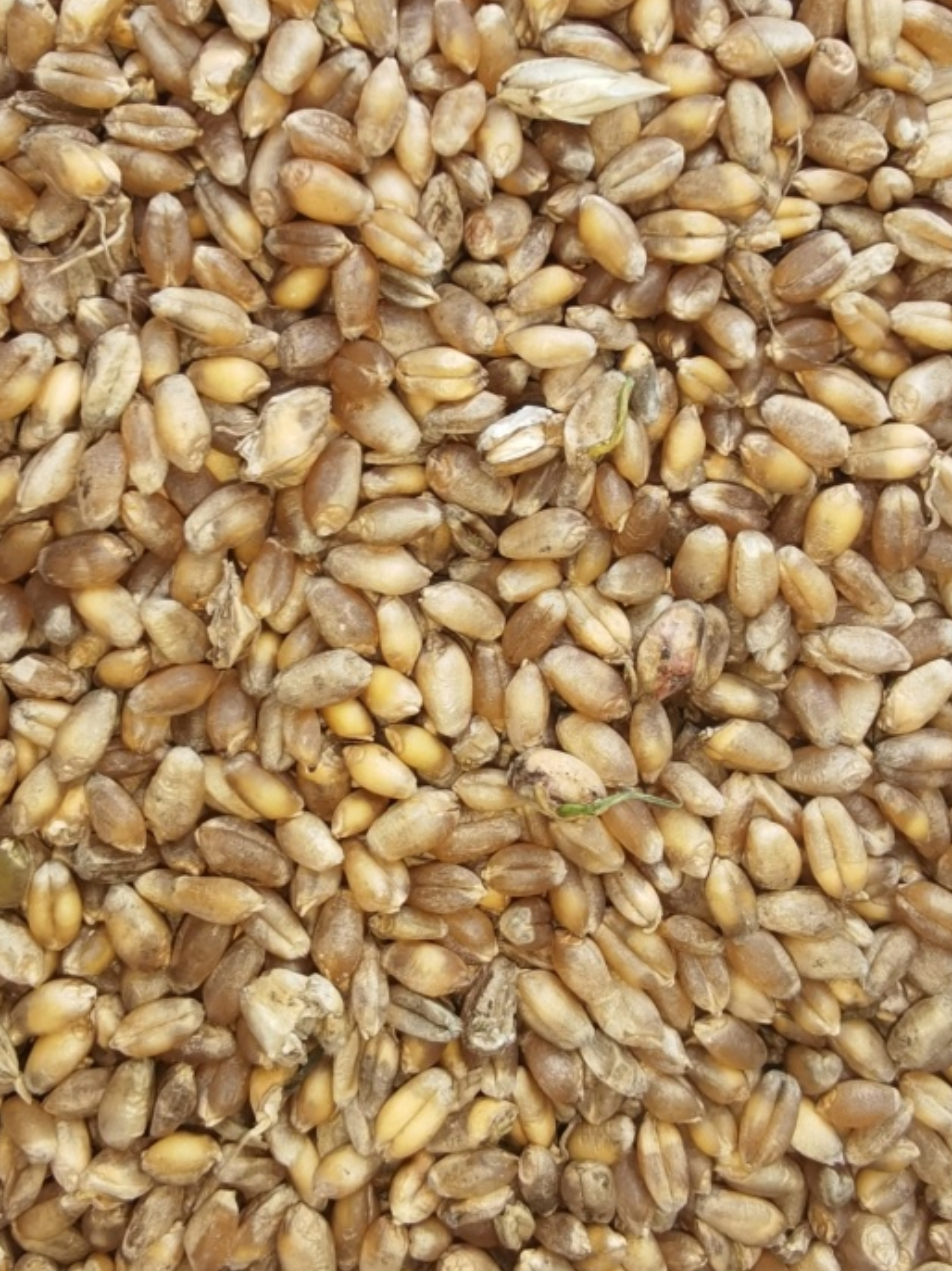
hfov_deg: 34.3
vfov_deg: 44.3
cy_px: 444
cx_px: 470
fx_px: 1541
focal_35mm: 42
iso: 50
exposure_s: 1/50
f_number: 2.2
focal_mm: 2.26
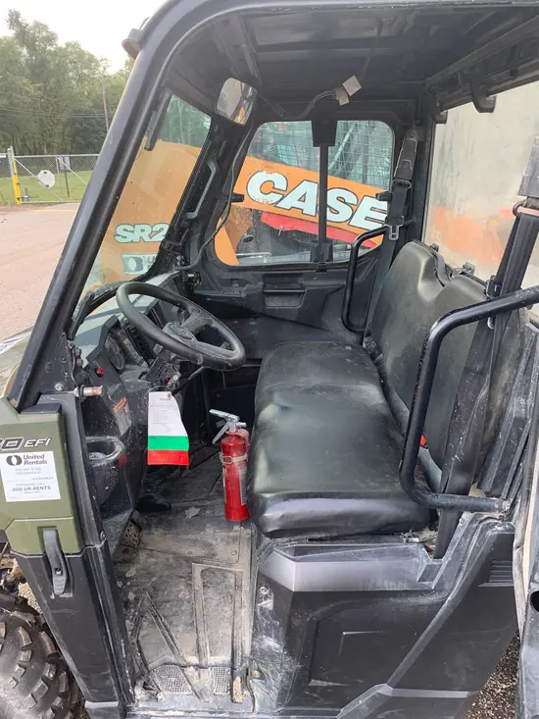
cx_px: 270
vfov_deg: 67.3
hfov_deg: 53.1
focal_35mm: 26
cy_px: 360
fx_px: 540
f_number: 1.8
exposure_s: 1/121
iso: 100
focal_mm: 4.25
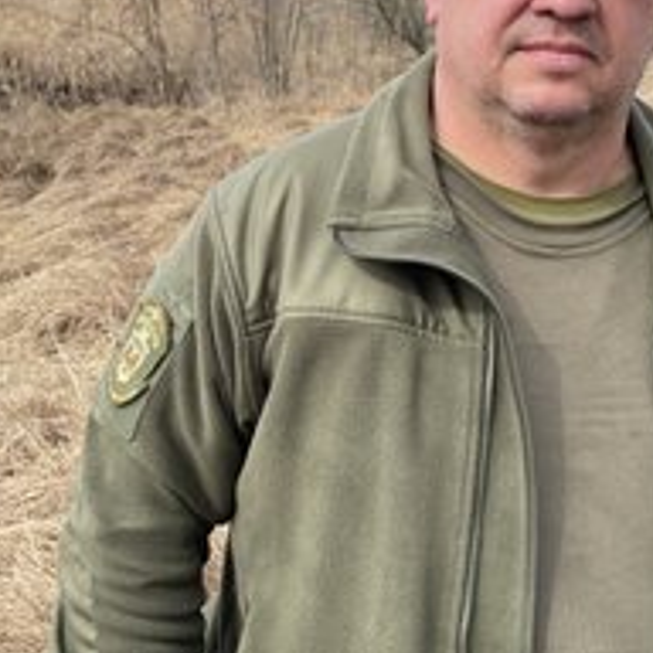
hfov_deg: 35.1
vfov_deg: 34.5
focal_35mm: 48
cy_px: 153
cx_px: 235
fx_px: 1024
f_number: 1.6
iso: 32
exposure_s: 1/1618
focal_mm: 4.2
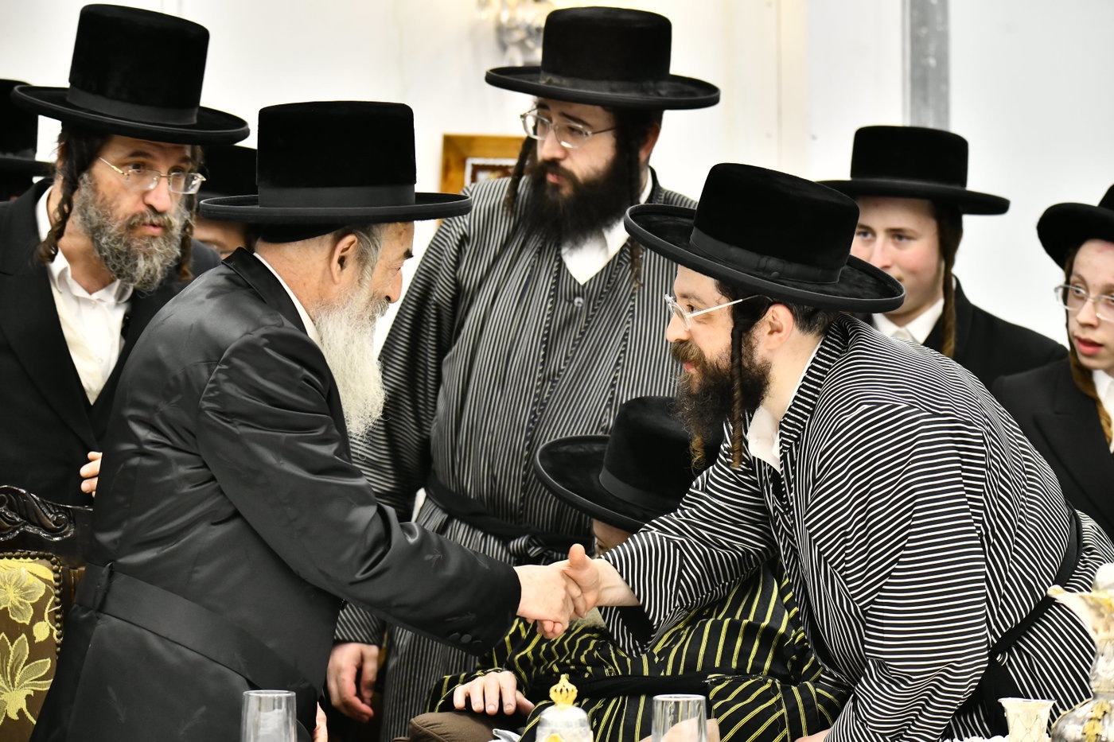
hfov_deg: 10.3
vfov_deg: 6.9
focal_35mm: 200
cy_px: 371
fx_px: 6188
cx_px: 557
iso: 2000
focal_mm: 200
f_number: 5.6
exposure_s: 1/160
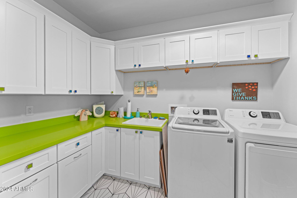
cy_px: 99
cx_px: 148
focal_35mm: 14
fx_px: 115
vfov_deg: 81.2
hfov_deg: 104.3
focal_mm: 14
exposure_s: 1/5
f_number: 8
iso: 400
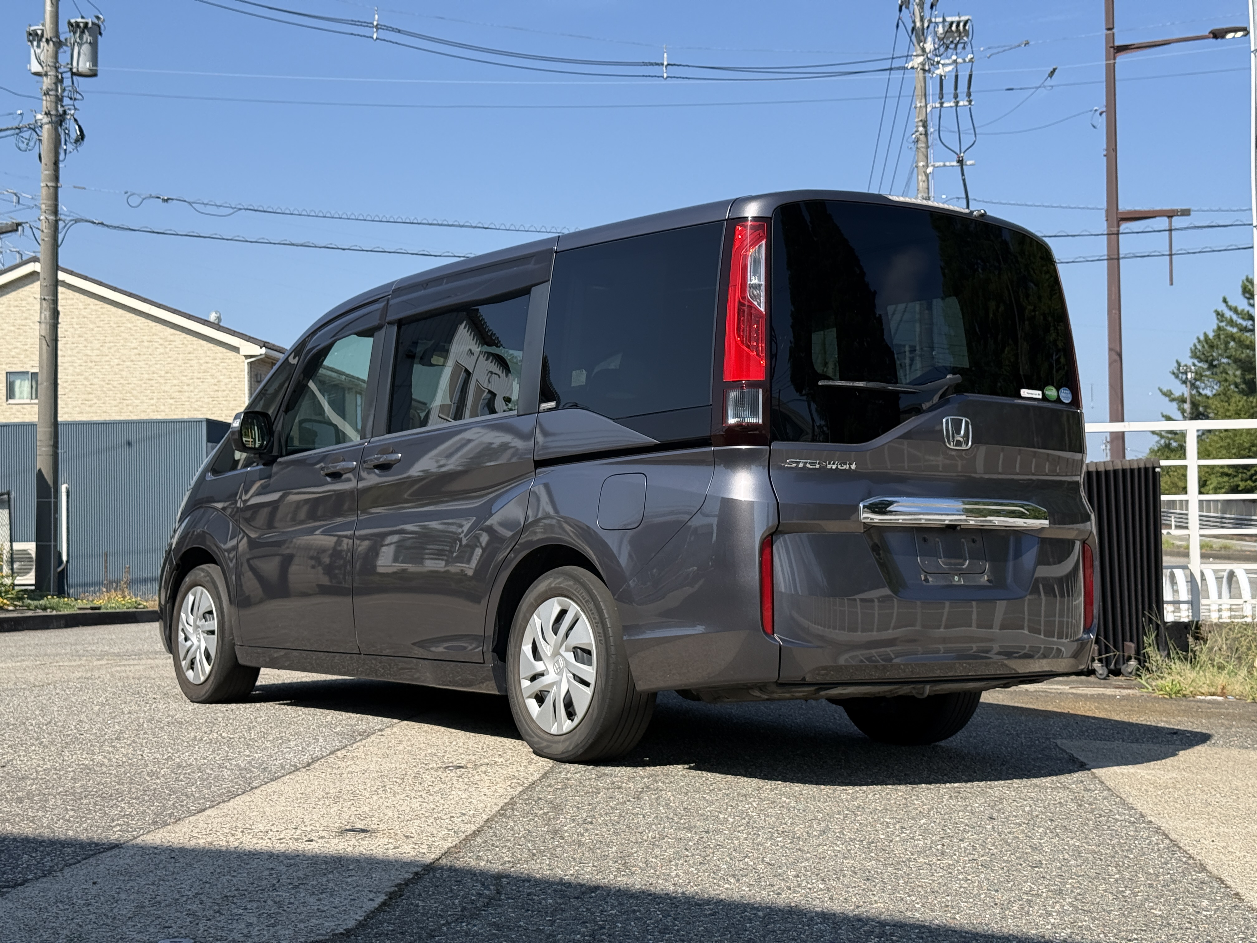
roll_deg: +1.1
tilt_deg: +2.9
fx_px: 1743
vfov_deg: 30.3
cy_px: 472
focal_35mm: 48
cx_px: 628
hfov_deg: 39.7
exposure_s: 1/3704
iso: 80
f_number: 1.78
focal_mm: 6.76
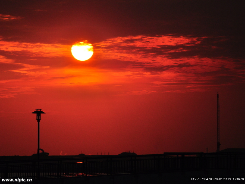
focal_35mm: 327
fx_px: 2315
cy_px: 92
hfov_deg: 6.1
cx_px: 114
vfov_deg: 4.5
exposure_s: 1/4000
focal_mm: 200
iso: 400
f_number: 5.6
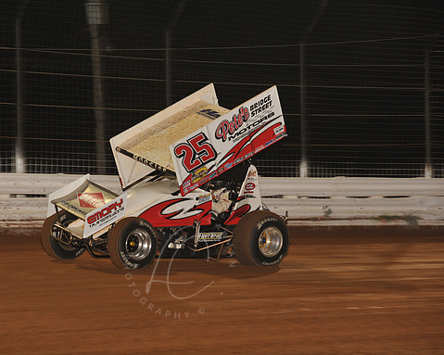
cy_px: 177
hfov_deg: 13.6
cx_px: 179
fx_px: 1866
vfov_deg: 10.9
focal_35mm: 142
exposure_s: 1/320
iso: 1250
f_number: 6.3
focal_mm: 125
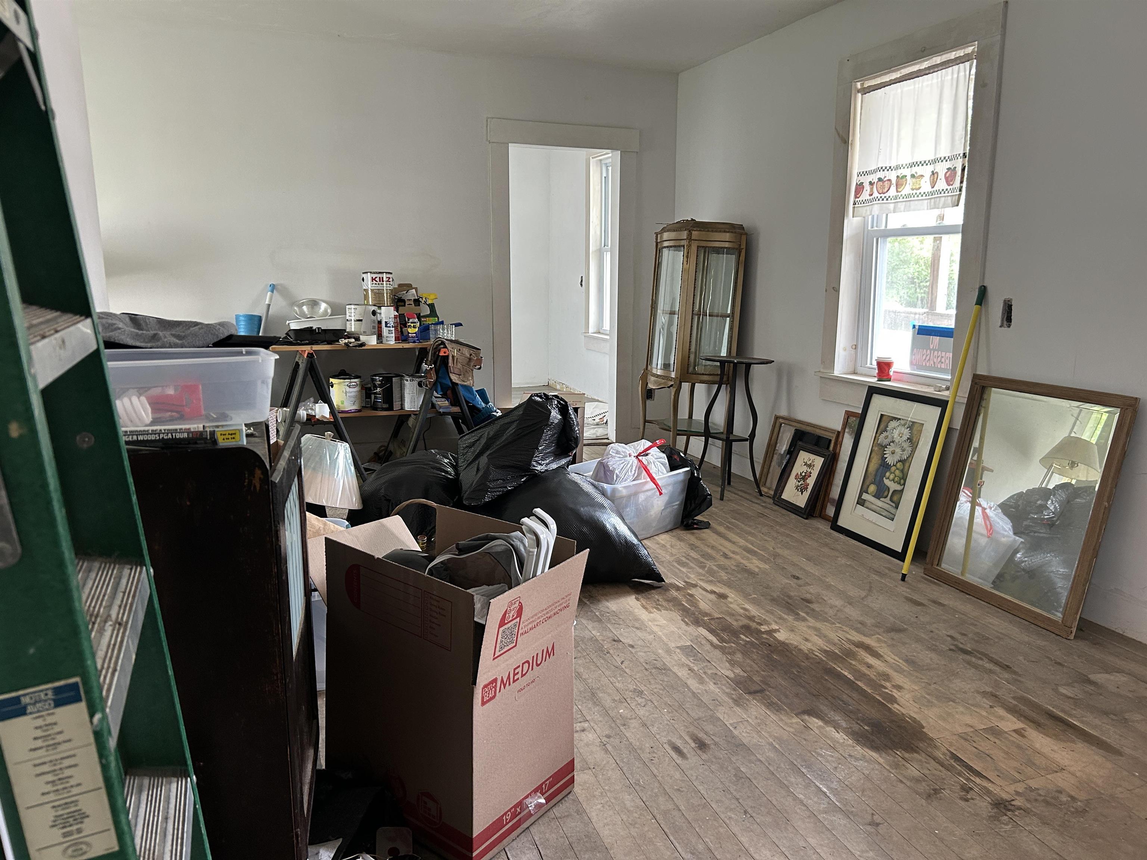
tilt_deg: -11.7
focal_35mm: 26
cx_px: 574
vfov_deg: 53.1
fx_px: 862
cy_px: 430
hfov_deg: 67.3
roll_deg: -0.5
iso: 160
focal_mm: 5.7
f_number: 1.5
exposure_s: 1/60
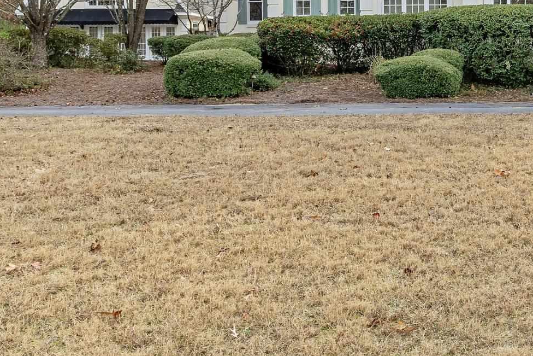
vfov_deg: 31.1
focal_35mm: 42
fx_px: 626
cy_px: 83
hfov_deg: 42.4
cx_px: 478
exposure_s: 1/250
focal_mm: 11
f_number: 6.3
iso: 200
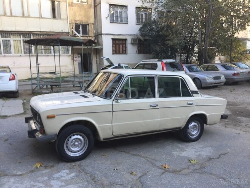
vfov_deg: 48.2
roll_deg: +0.4
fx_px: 209
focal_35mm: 29
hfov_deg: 61.7
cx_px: 125
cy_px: 94
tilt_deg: -9.8
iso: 40
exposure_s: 1/100
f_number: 2.2
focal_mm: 4.15
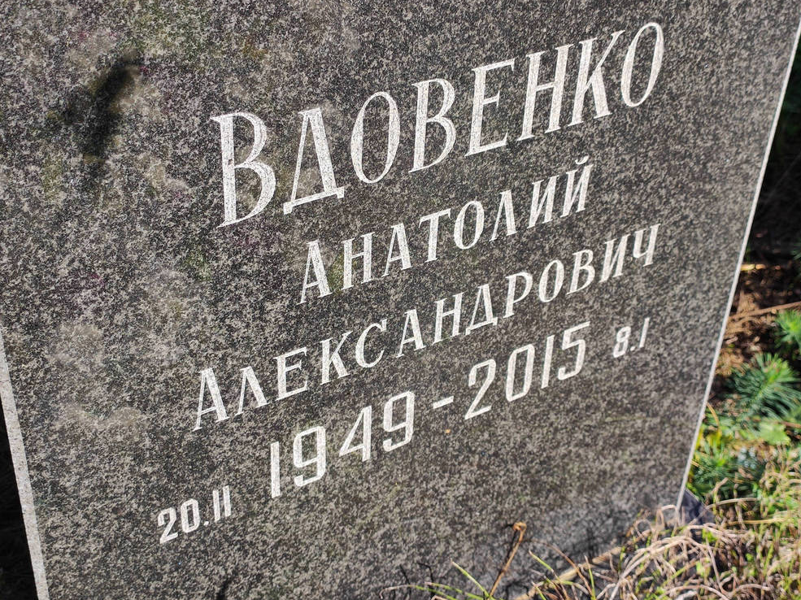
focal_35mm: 26
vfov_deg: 53.0
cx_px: 397
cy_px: 289
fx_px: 601
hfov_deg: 67.3
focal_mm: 4.7
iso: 50
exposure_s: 1/310
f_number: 1.79
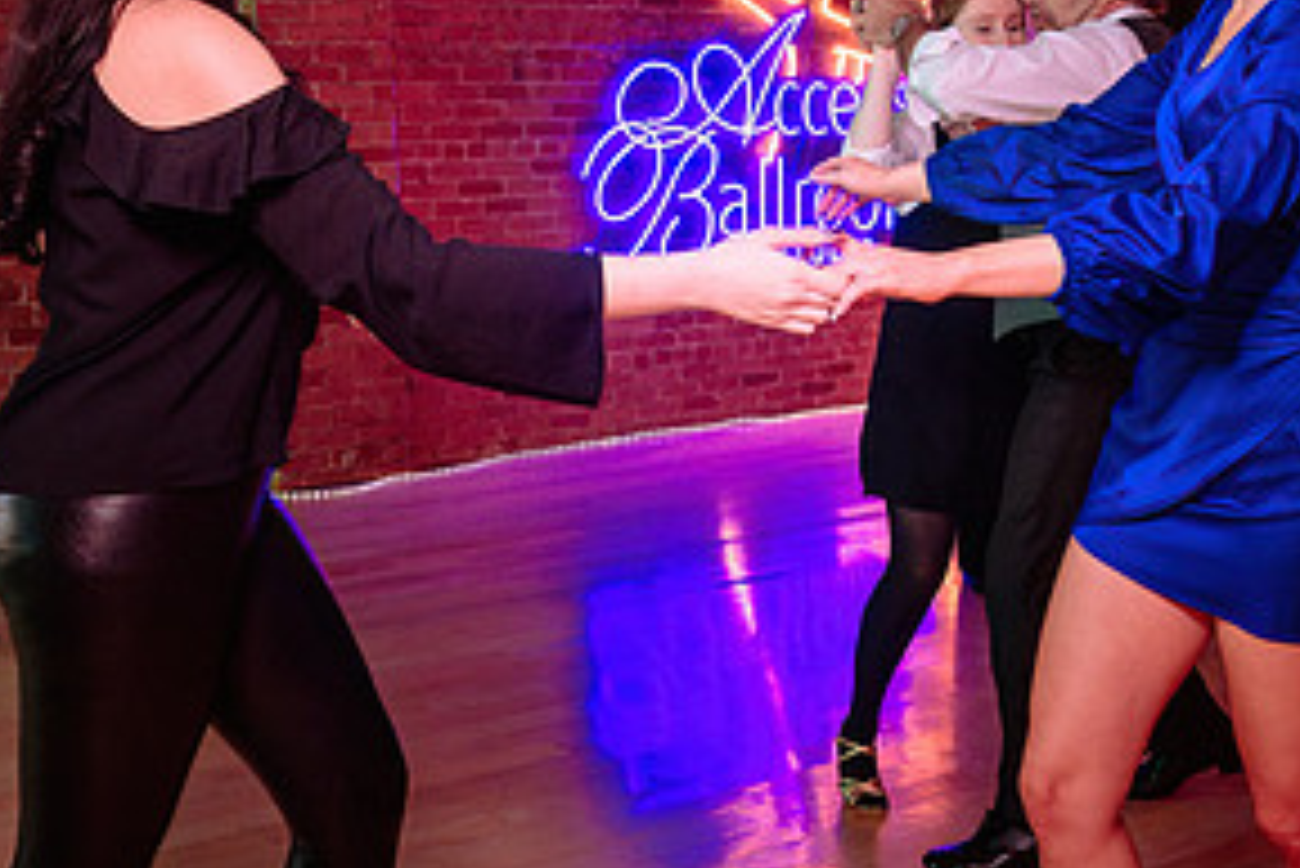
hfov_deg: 32.9
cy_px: 418
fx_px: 2204
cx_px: 621
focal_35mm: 61
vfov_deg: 22.3
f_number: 3.5
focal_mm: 28
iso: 1000
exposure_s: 1/125
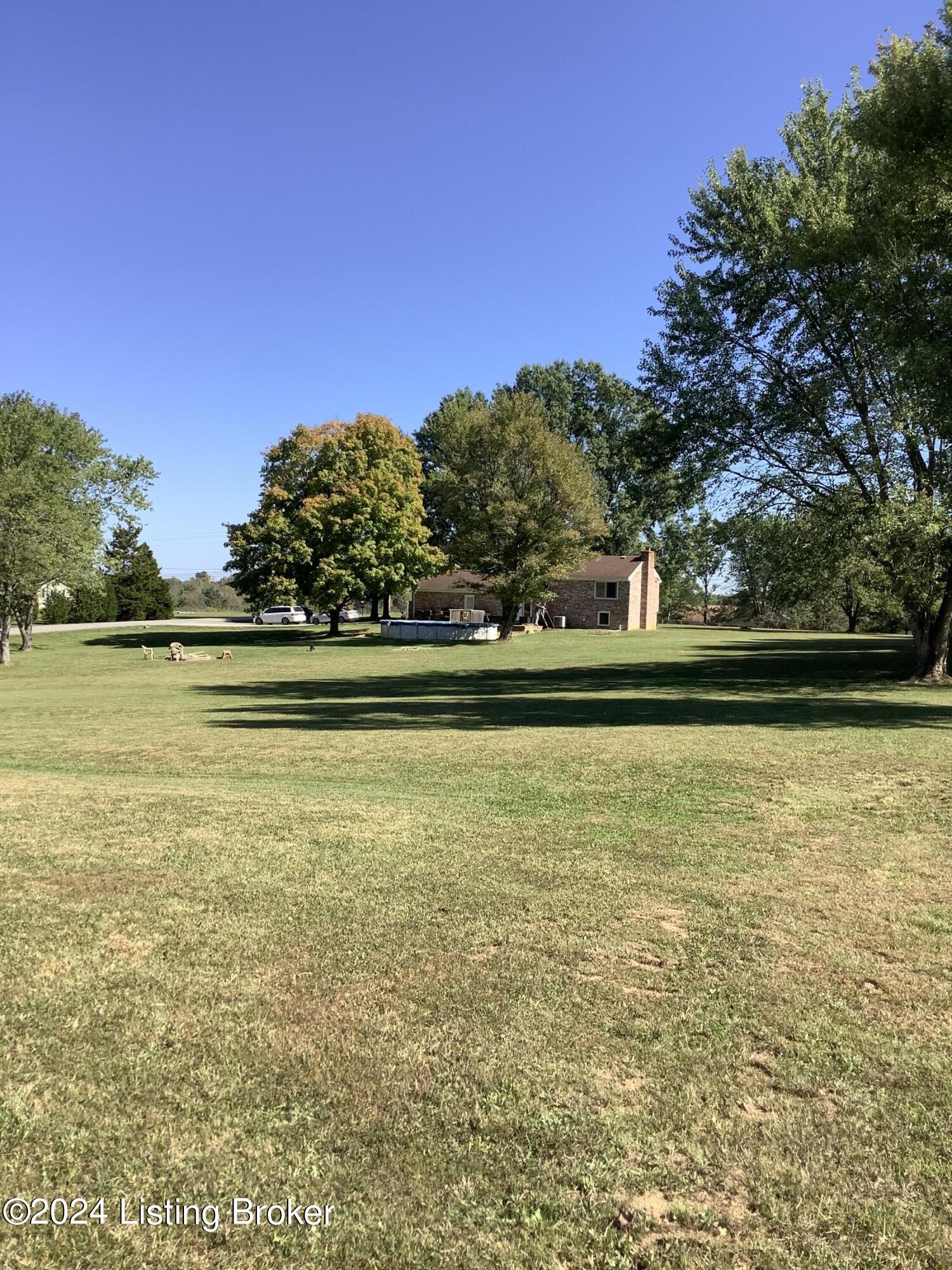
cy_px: 635
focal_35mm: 31
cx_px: 476
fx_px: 1137
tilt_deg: -3.6
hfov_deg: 45.4
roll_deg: -1.7
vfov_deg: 58.4
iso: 25
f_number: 2.4
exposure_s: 1/876
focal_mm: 3.3
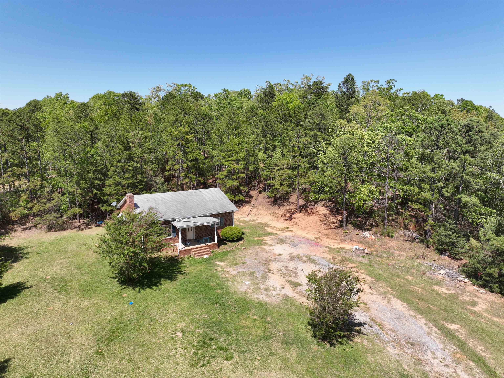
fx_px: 349
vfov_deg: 56.8
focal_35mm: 24
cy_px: 189
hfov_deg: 71.6
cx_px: 252
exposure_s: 1/160
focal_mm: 12.29
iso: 100
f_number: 2.8
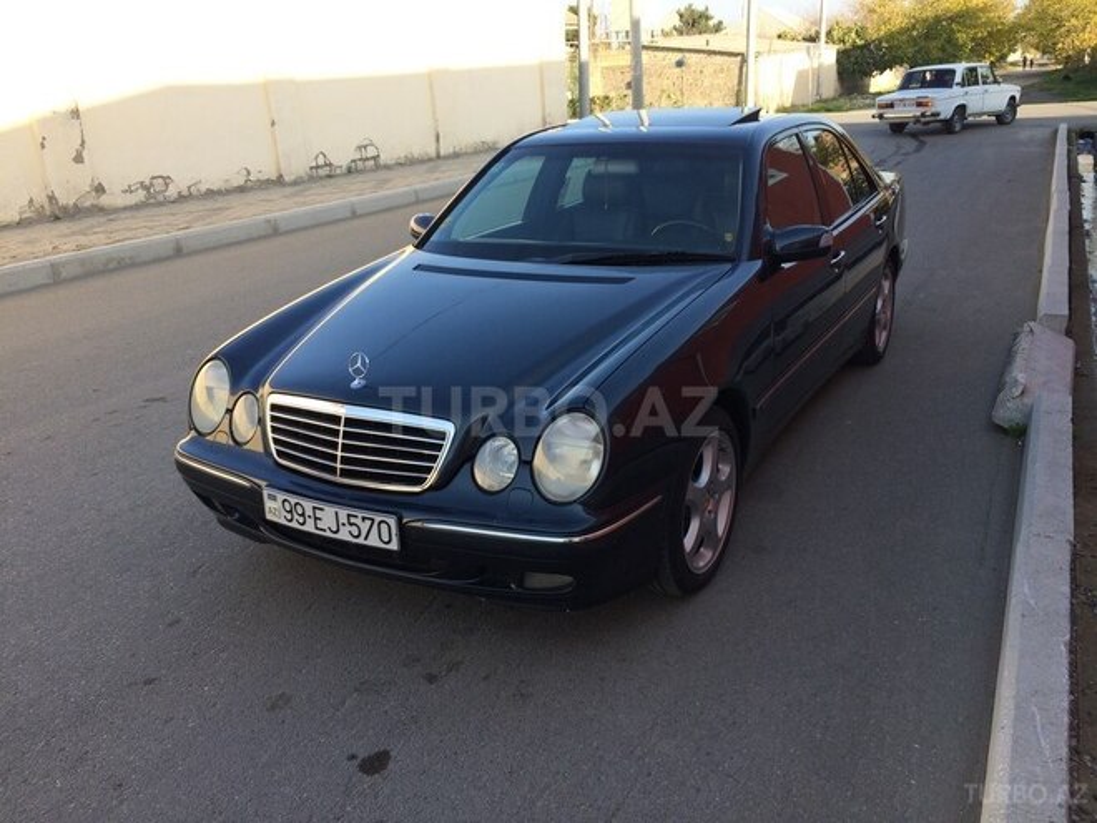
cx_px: 548
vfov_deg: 48.2
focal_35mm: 29
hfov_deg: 61.7
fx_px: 919
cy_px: 412
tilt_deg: -20.7
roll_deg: +3.7
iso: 32
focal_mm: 4.15
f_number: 2.2
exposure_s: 1/483
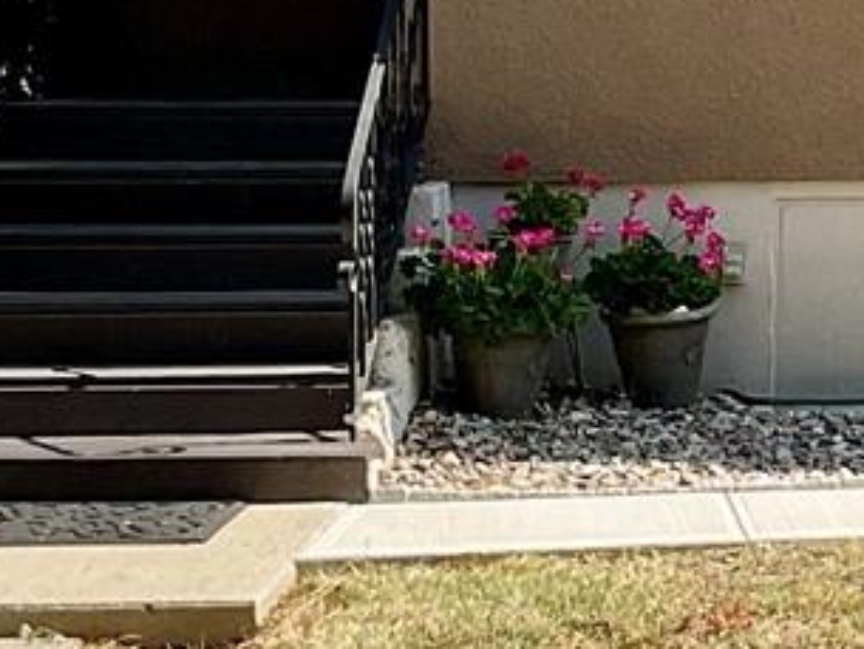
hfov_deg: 12.5
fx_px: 3795
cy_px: 48
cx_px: 1161
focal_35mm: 152
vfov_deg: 9.7
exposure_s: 1/1490
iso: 16
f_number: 1.8
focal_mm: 3
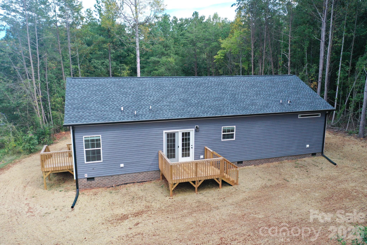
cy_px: 122
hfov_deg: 65.5
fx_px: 285
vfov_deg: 46.4
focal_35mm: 28
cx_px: 184
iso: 200
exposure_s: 1/1000
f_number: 3.2
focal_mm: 10.26
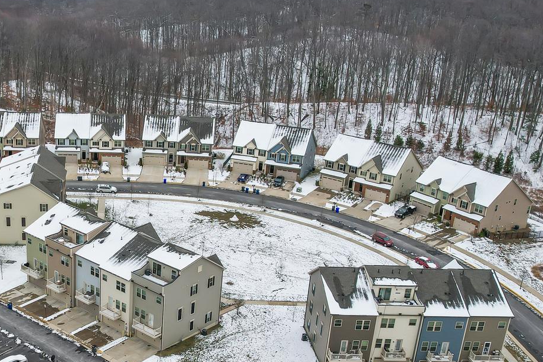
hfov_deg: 38.6
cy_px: 253
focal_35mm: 49
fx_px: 739
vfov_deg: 27.3
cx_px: 96
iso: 150
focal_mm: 8.38
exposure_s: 1/1000
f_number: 2.8
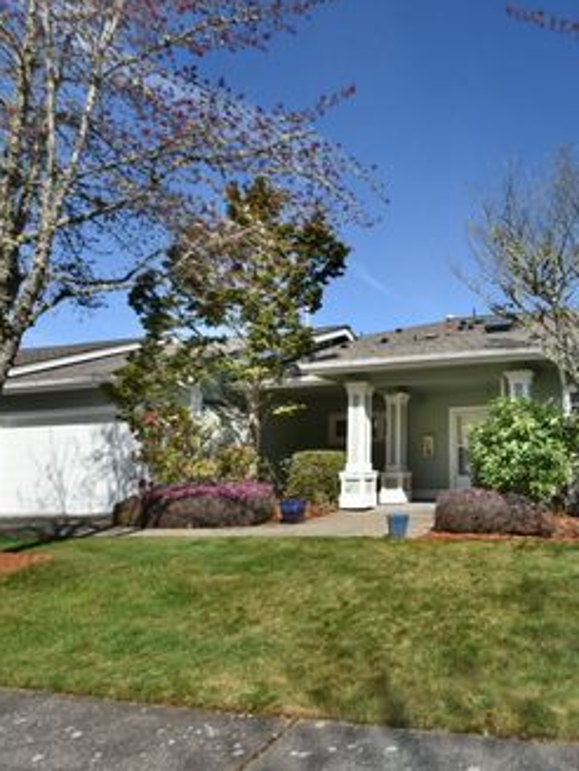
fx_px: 491
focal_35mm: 22
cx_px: 530
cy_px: 386
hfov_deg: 52.9
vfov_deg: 76.4
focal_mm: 10
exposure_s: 1/3200
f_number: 5
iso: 800
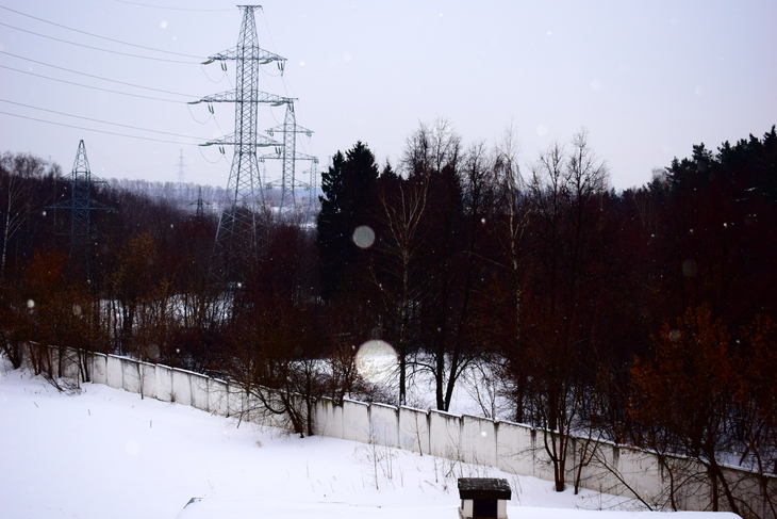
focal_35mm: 52
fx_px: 1133
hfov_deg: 37.8
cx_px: 388
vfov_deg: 25.8
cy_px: 260
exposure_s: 1/125
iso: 400
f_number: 5.6
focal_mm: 35
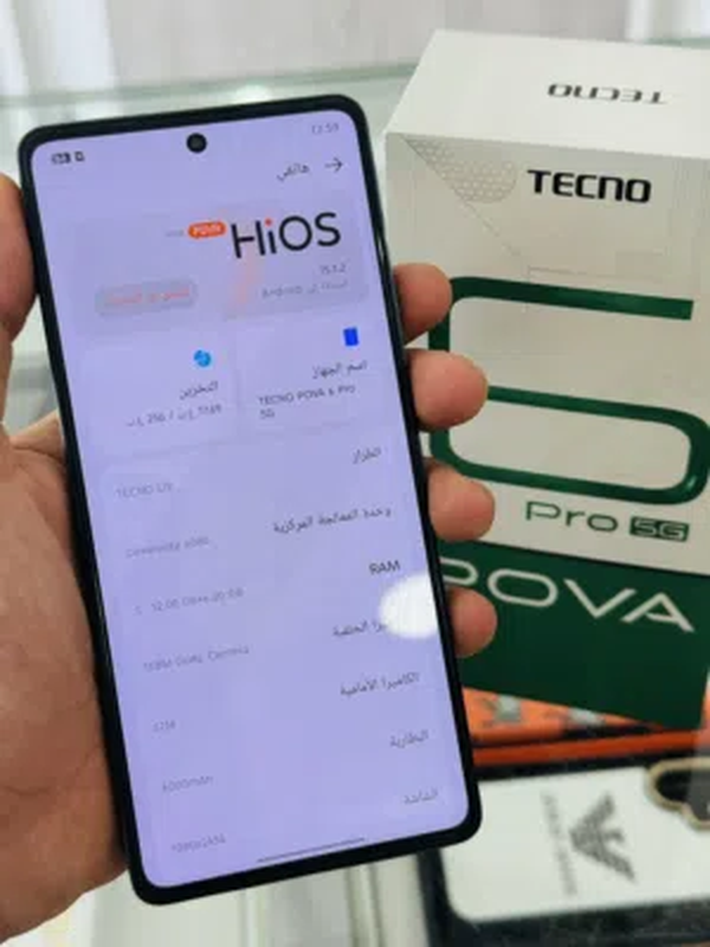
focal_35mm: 48
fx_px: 1313
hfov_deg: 30.3
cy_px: 474
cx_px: 355
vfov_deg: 39.7
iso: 50
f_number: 1.78
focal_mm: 6.76
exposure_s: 1/100
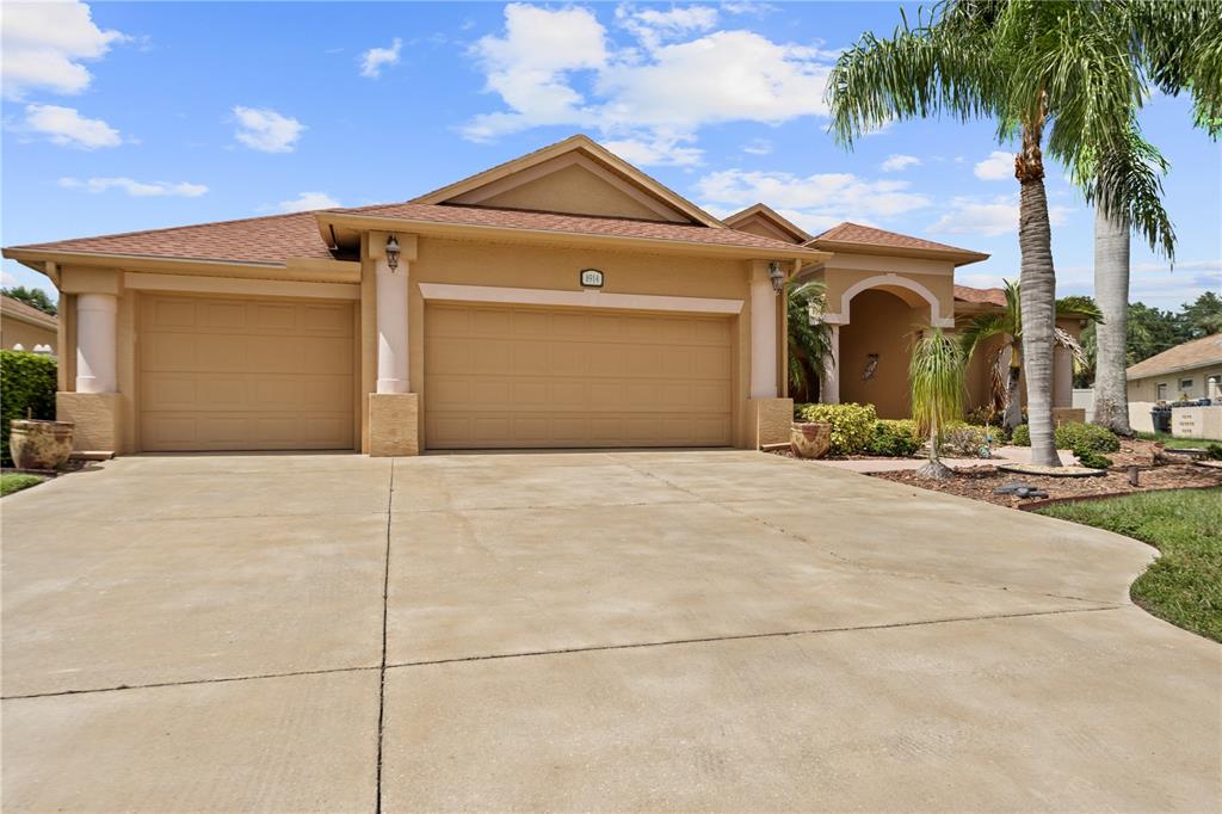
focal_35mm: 21
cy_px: 407
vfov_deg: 59.0
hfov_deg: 80.7
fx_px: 719
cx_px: 611
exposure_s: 1/500
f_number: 8
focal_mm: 21.2
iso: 400
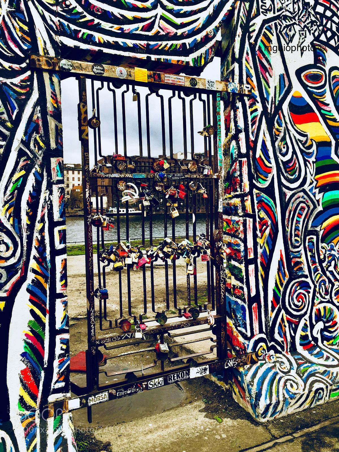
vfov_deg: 61.7
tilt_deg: -1.9
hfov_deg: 48.2
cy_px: 226
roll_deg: +1.3
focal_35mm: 29
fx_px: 379
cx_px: 170
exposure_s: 1/100
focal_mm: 4.15
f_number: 2.2
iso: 32
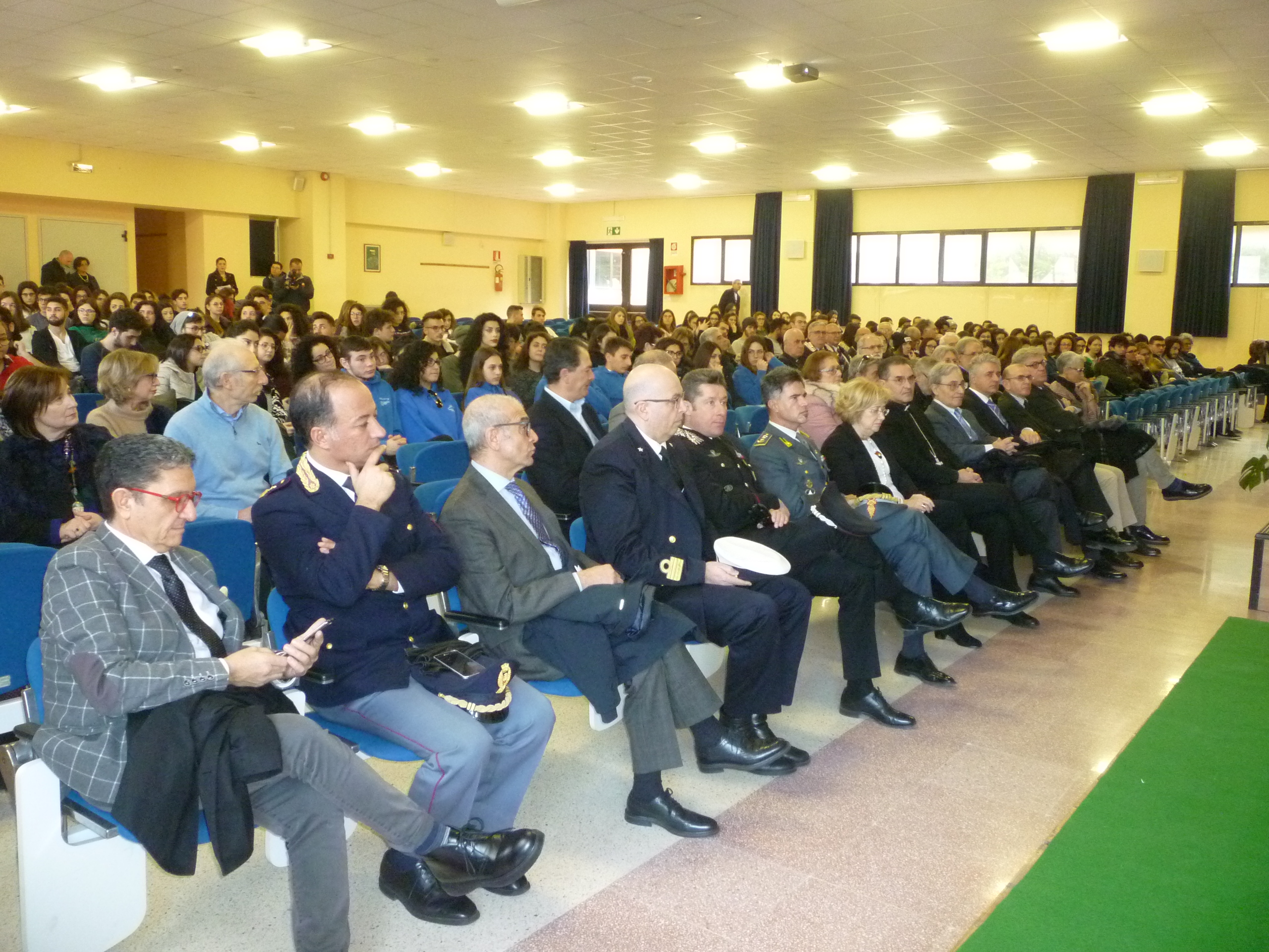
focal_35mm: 29
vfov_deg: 48.2
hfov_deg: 61.7
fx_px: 1063
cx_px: 634
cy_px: 476
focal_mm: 5.2
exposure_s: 1/30
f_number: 3.3
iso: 500
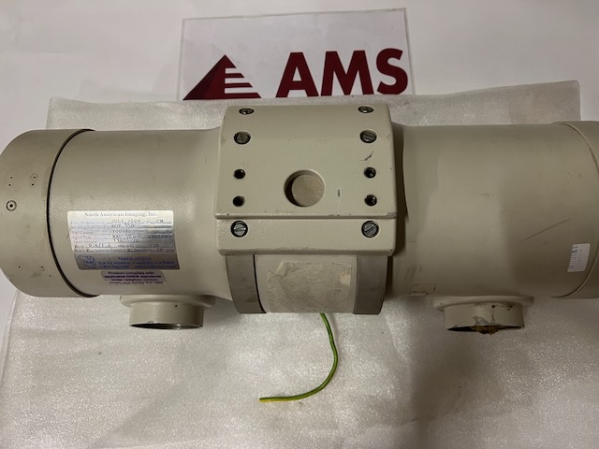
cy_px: 224
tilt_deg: -71.2
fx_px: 450
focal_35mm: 26
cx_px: 300
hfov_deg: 67.3
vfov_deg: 53.1
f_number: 1.5
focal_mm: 5.7
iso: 125
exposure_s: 1/50
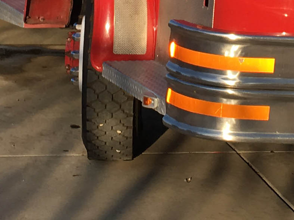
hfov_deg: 13.1
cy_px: -124
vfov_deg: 9.6
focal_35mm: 149
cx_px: 266
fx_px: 1266
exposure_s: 1/1012
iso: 25
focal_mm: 4.15
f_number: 2.2
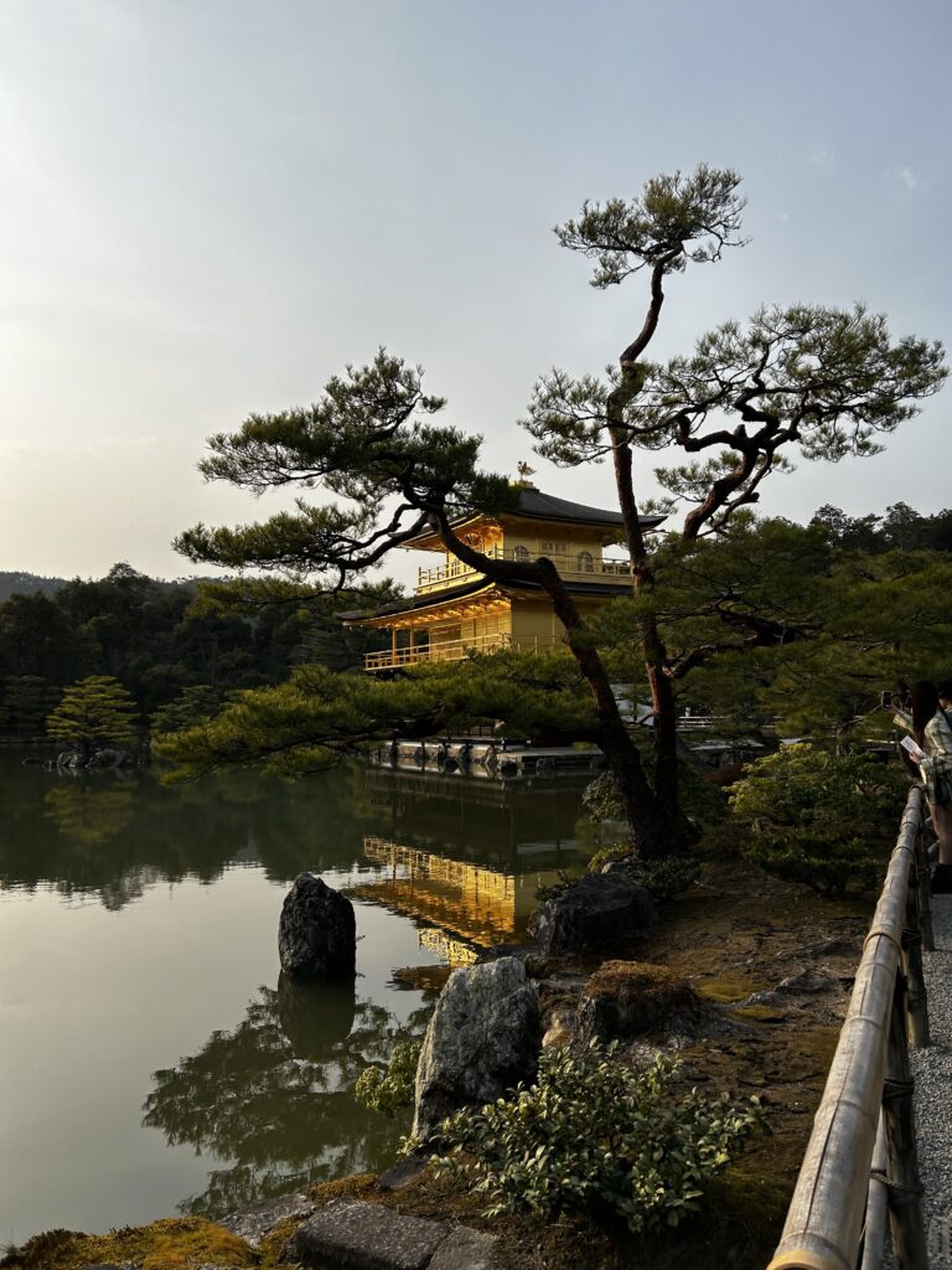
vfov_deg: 67.3
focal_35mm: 26
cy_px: 635
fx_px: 953
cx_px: 476
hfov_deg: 53.1
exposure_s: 1/5882
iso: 50
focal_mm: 5.7
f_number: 1.5
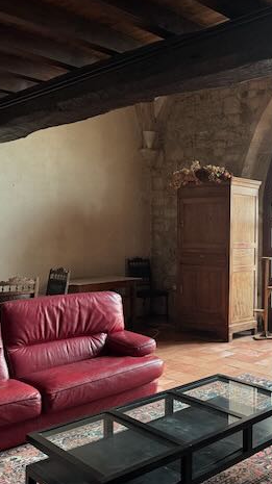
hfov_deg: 29.5
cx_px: 300
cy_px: 239
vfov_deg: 55.3
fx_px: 462
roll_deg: -1.2
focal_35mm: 36
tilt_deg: -0.7
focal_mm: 6.76
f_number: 1.78
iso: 250
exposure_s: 1/60
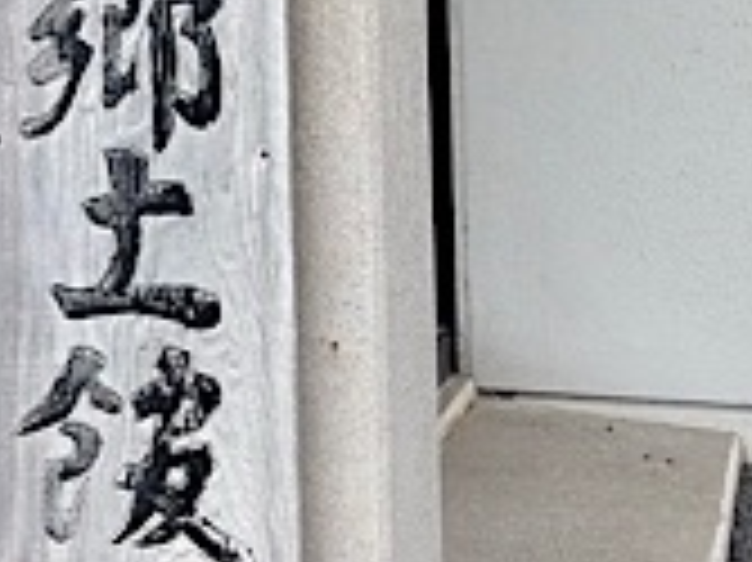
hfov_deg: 12.7
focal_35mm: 144
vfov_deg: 9.9
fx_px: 3126
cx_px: -540
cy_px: -351
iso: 100
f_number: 1.78
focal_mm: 6.76
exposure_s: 1/527
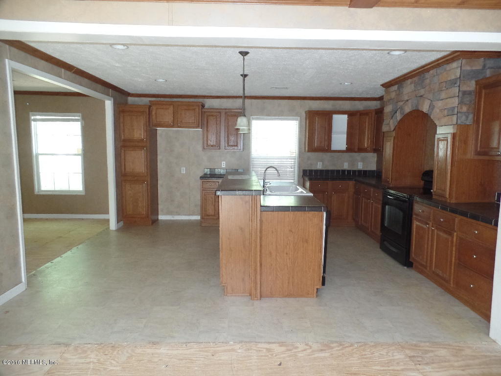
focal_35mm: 23
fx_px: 333
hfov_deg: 73.9
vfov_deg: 58.9
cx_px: 250
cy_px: 188
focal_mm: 4.1
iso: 400
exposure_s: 1/30
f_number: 2.8
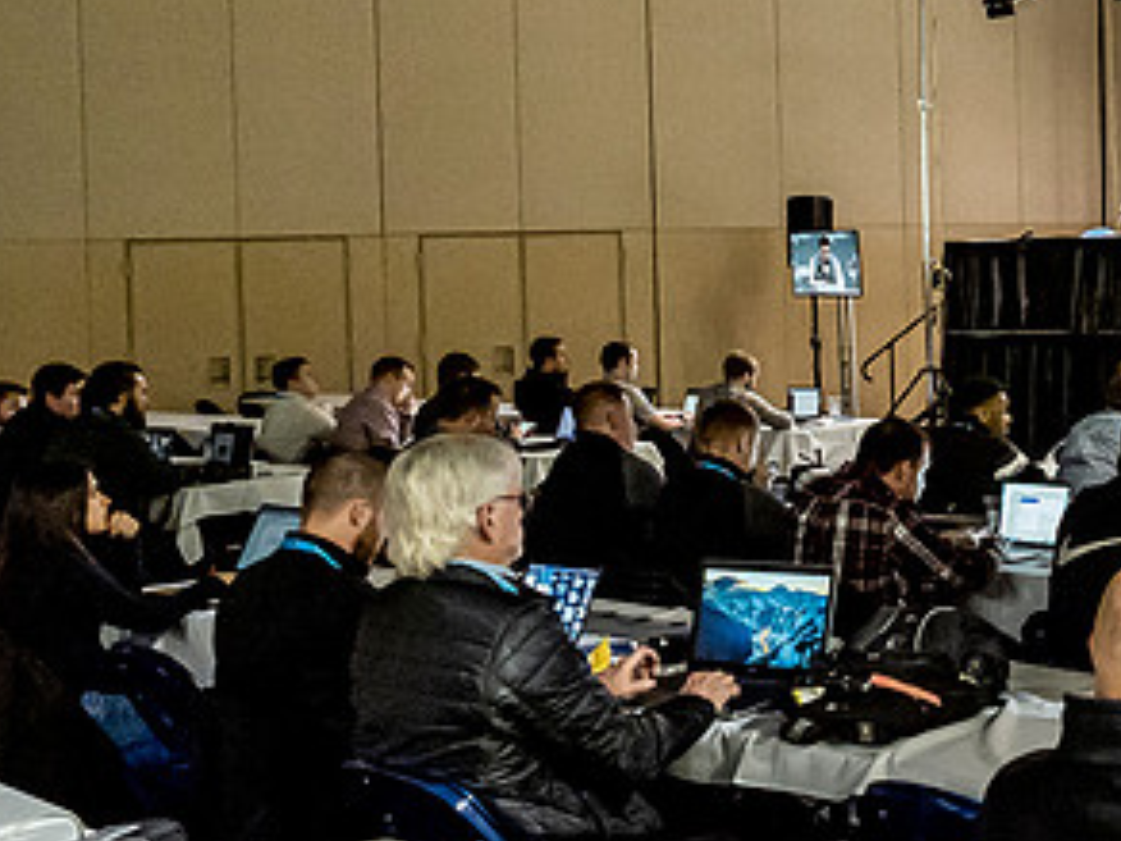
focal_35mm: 56
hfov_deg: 30.8
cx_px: 1221
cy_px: 316
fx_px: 1813
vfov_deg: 26.0
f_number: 2.8
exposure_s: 1/125
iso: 4000
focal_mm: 12
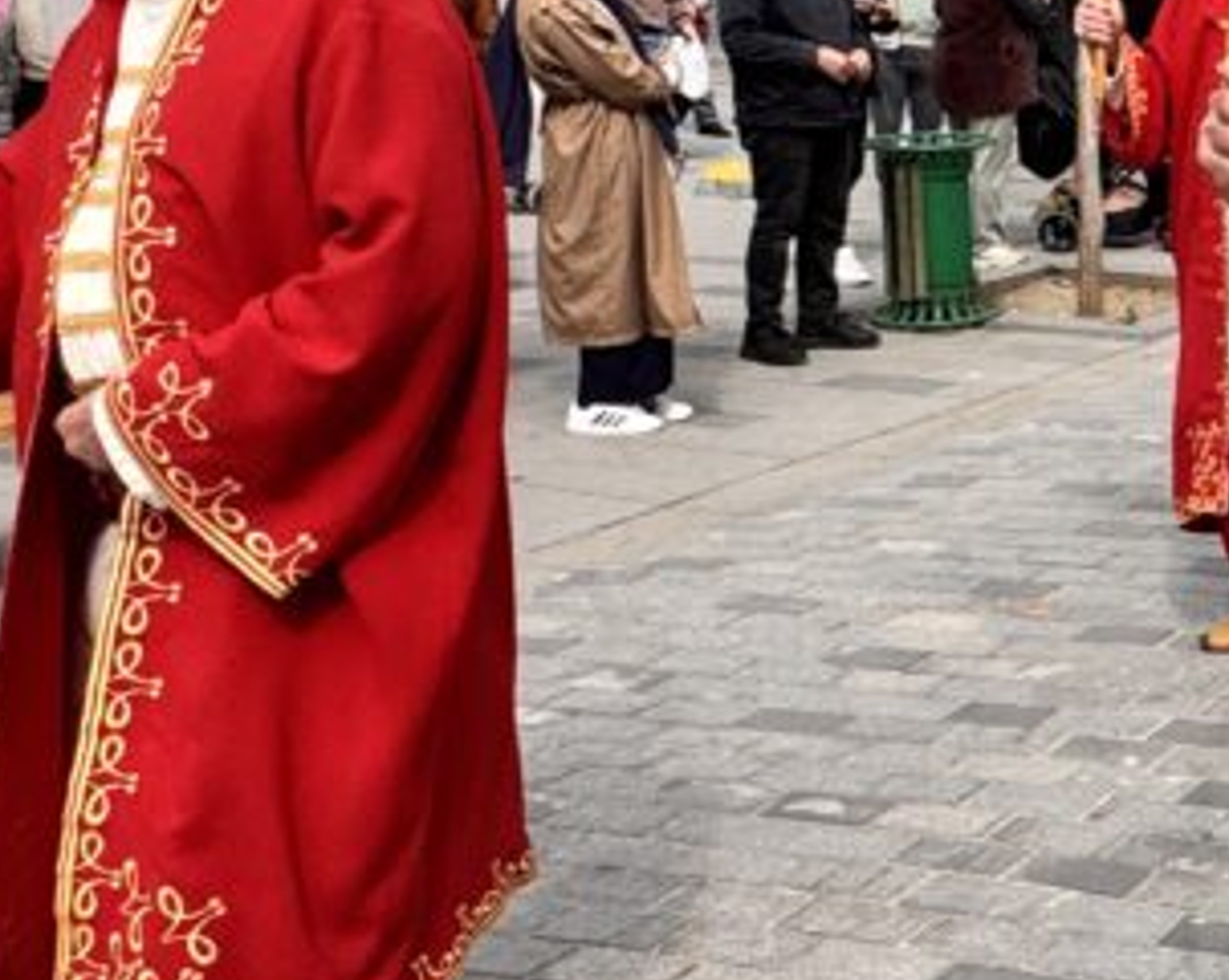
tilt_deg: -8.3
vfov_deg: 25.7
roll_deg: -2.4
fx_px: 2108
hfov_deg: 26.3
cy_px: 195
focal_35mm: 58
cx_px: 1701
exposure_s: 1/1567
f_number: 2.2
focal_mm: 2.22
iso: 50
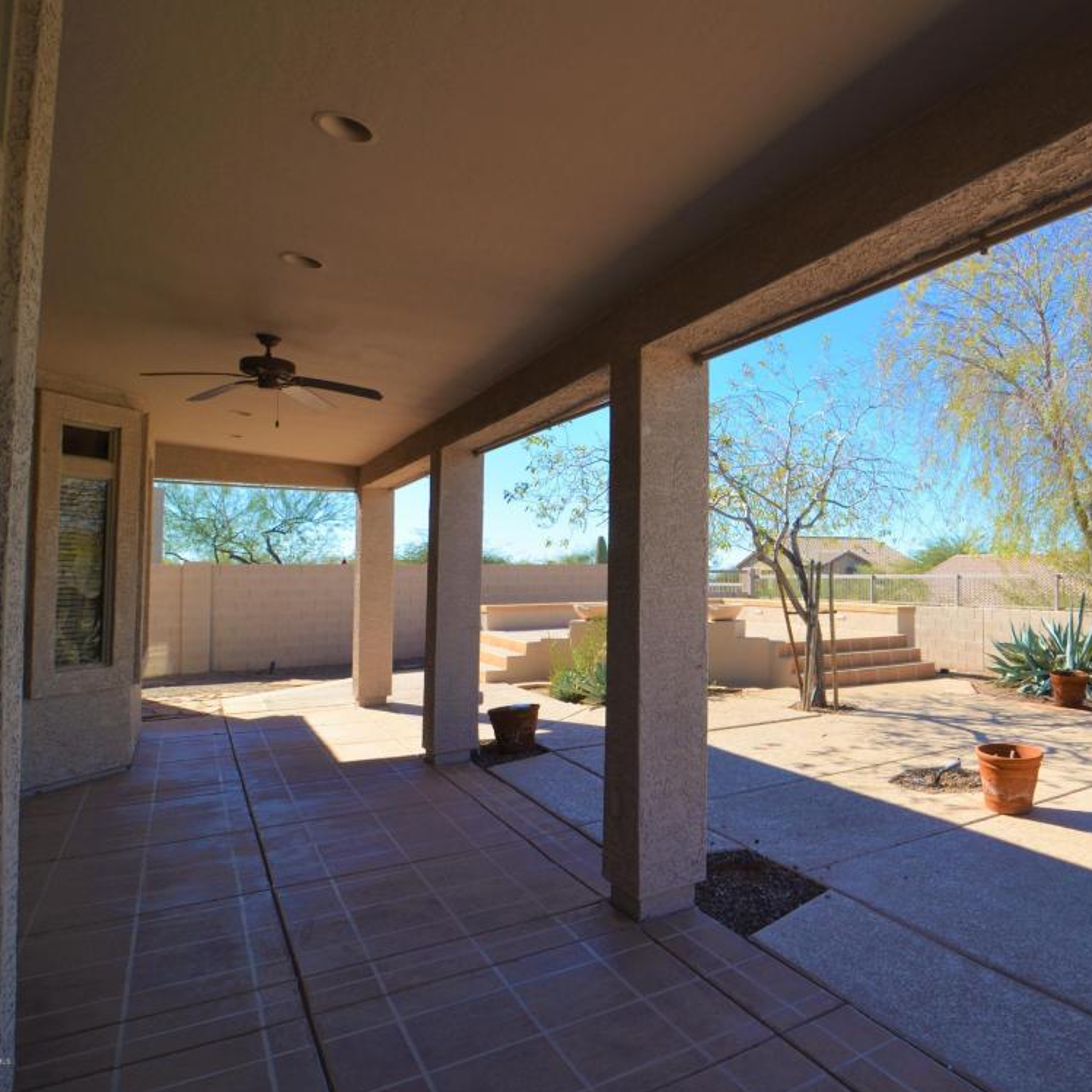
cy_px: 537
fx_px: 773
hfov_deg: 66.3
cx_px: 811
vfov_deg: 70.5
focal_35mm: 22
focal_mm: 11
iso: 160
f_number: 8
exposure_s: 1/250
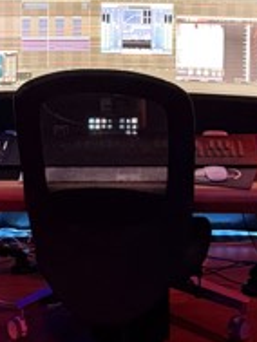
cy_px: 33
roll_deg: +0.8
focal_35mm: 114
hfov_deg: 13.0
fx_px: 1127
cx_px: 84
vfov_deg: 17.0
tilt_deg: -9.3
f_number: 1.78
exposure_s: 1/30
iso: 1250
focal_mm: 6.76
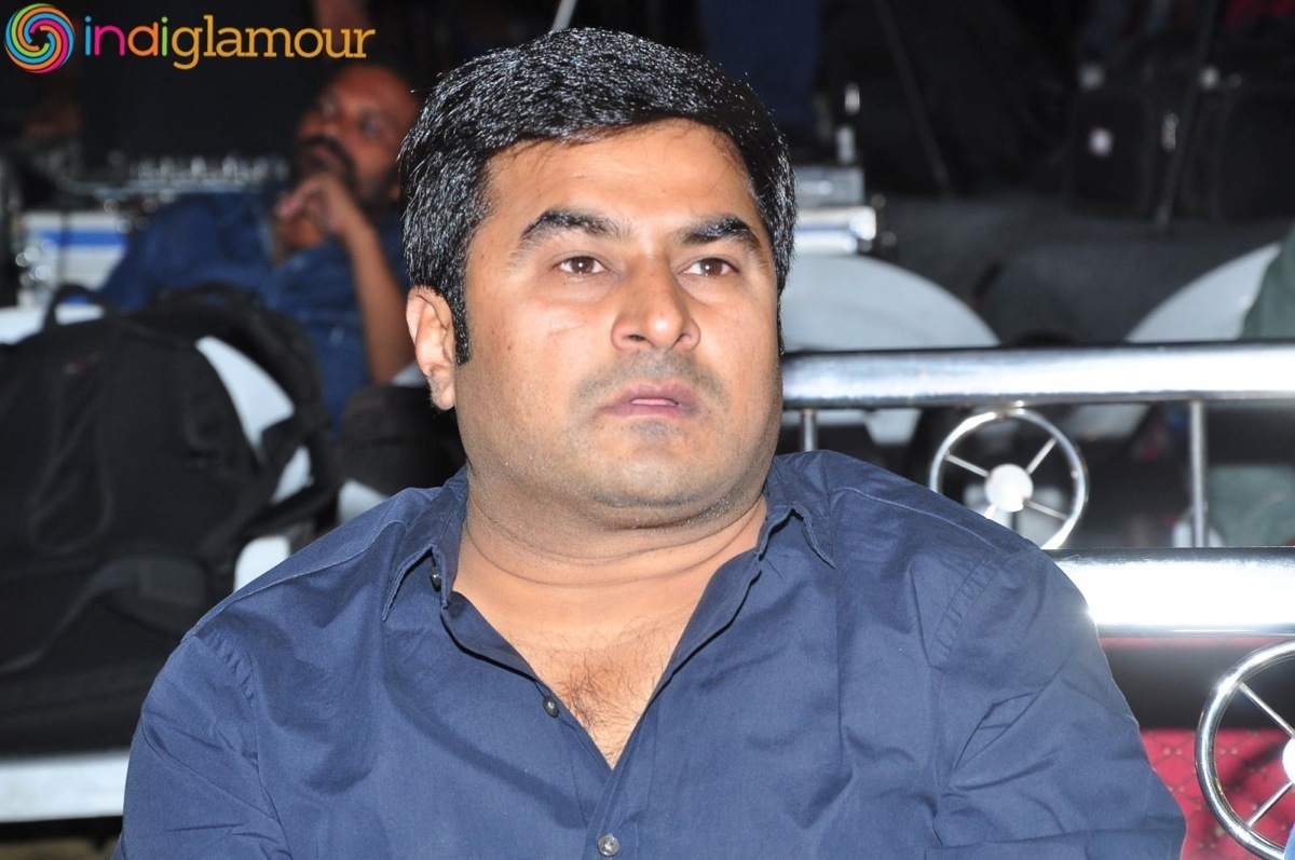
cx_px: 648
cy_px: 430
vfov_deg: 8.7
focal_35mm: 158
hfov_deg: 13.1
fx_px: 5659
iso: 400
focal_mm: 105
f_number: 9
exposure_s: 1/125
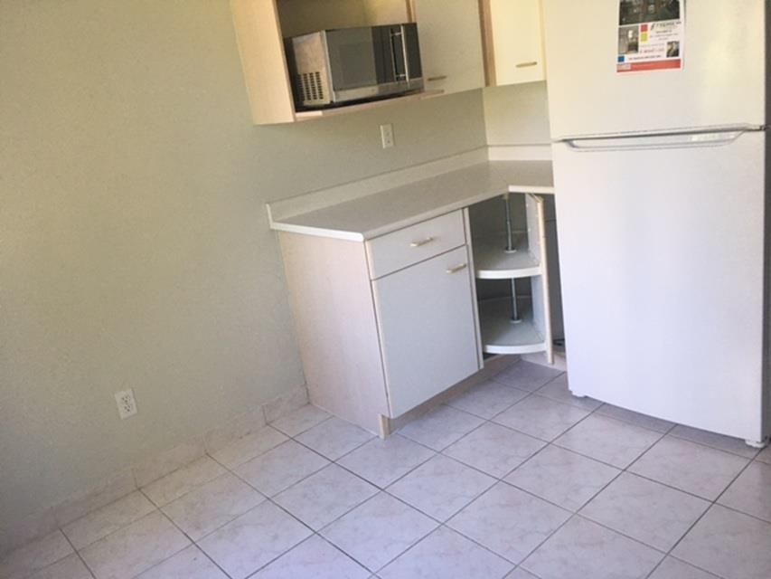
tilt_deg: -17.0
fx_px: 646
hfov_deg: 61.7
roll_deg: +9.8
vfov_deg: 48.2
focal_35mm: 29
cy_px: 290
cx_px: 386
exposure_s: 1/30
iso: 40
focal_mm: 4.15
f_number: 2.2
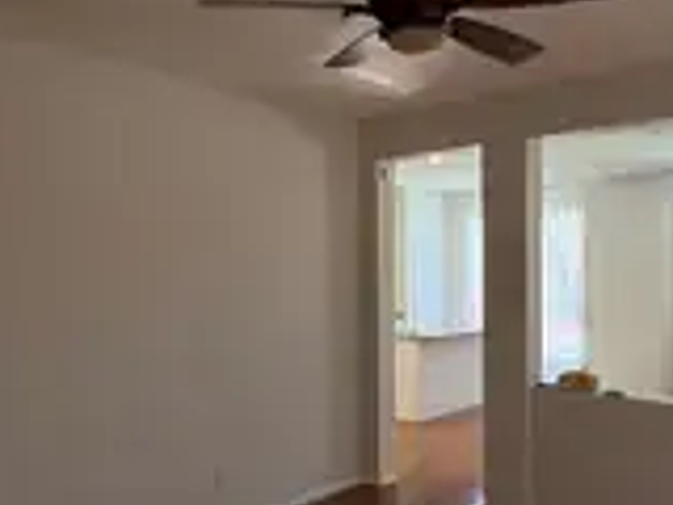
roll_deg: +0.9
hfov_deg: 52.0
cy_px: 278
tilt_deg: +0.1
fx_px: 680
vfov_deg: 40.7
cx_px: 425
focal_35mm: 35
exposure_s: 1/99
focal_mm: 2.22
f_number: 2.2
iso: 160
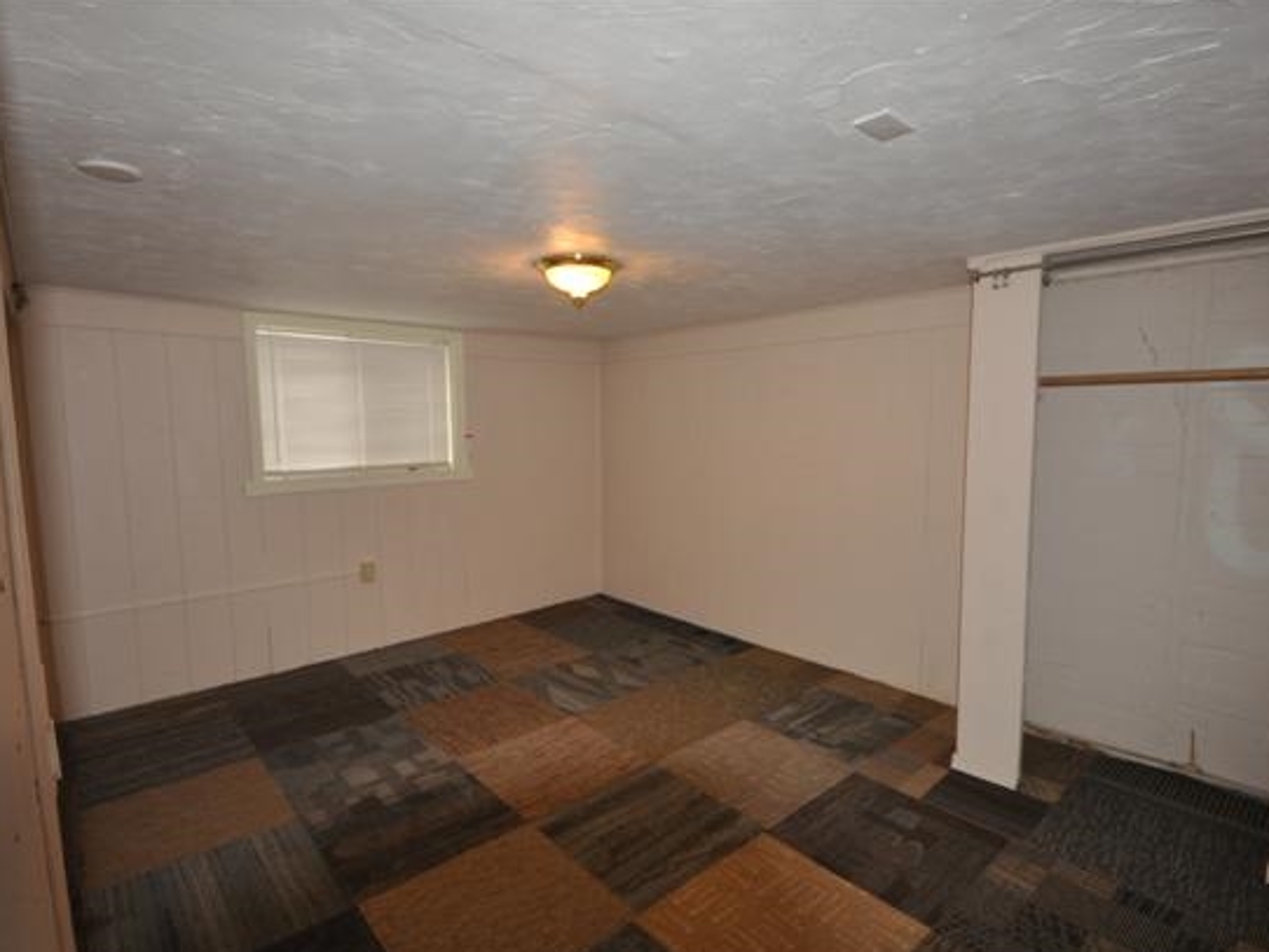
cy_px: 488
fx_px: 623
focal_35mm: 17
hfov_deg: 91.0
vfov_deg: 74.8
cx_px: 649
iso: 800
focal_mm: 10
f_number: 4.8
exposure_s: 1/60
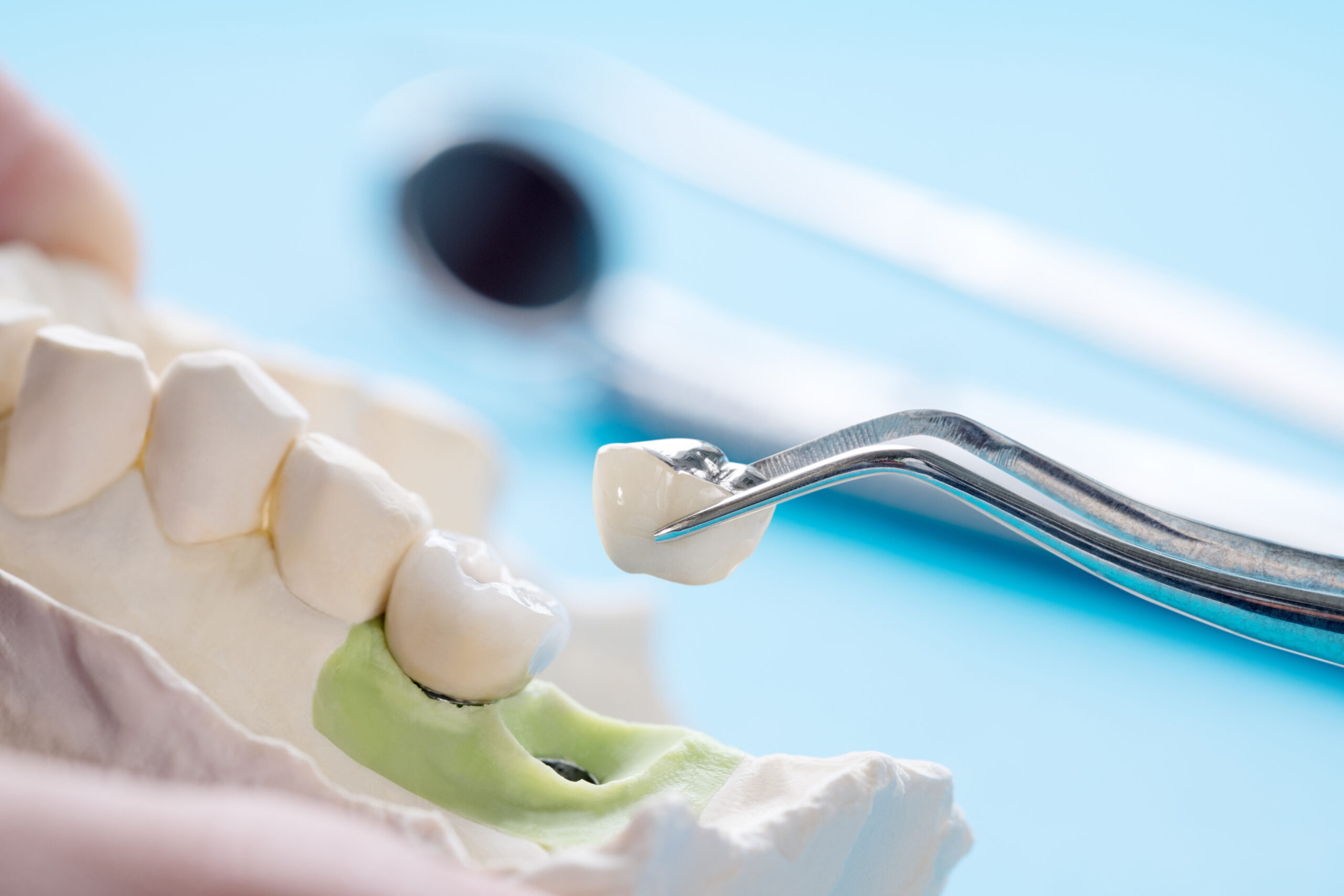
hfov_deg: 22.6
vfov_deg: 15.2
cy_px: 448
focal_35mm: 90
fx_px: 3360
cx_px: 672
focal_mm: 60
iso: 200
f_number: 13
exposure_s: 1/1.11
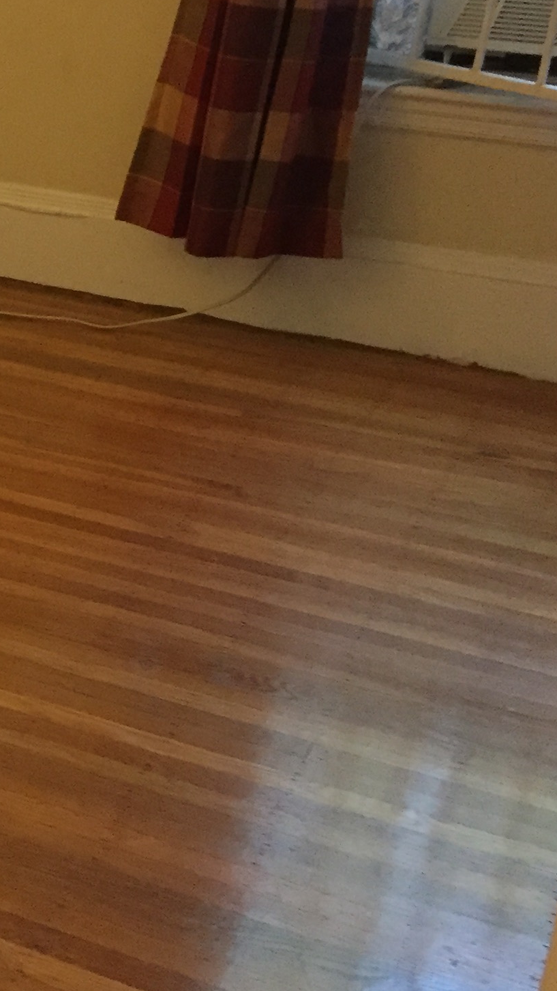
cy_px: 403
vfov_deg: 29.7
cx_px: -364
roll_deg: -3.0
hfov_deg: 15.2
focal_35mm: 71
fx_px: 1864
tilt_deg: -19.0
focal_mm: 4.15
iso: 320
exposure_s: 1/15
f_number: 2.2
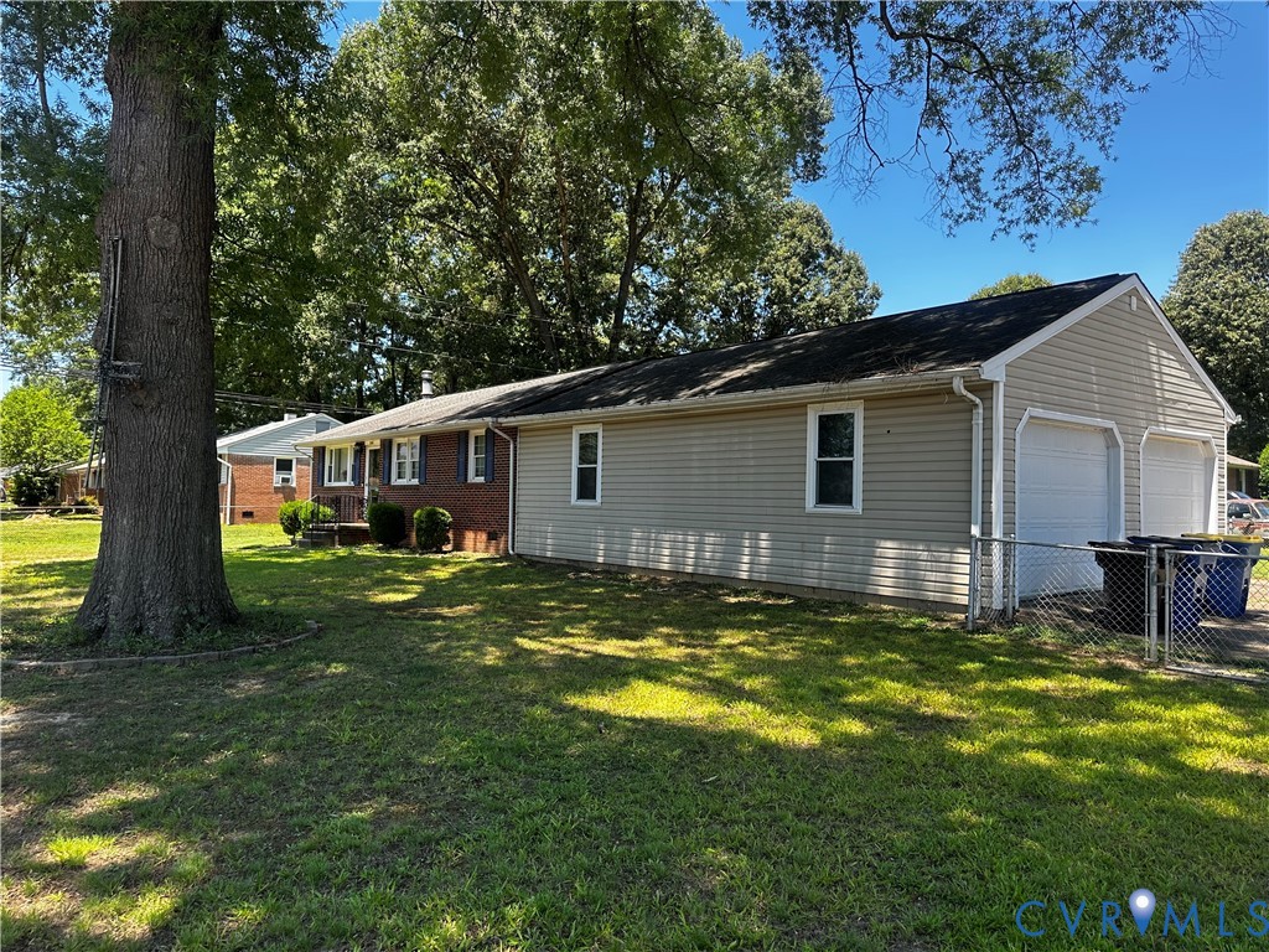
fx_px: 880
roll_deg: -0.9
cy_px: 476
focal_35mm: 24
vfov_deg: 56.8
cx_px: 634
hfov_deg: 71.6
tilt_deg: +2.9
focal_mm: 6.86
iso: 80
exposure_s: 1/836
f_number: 1.78
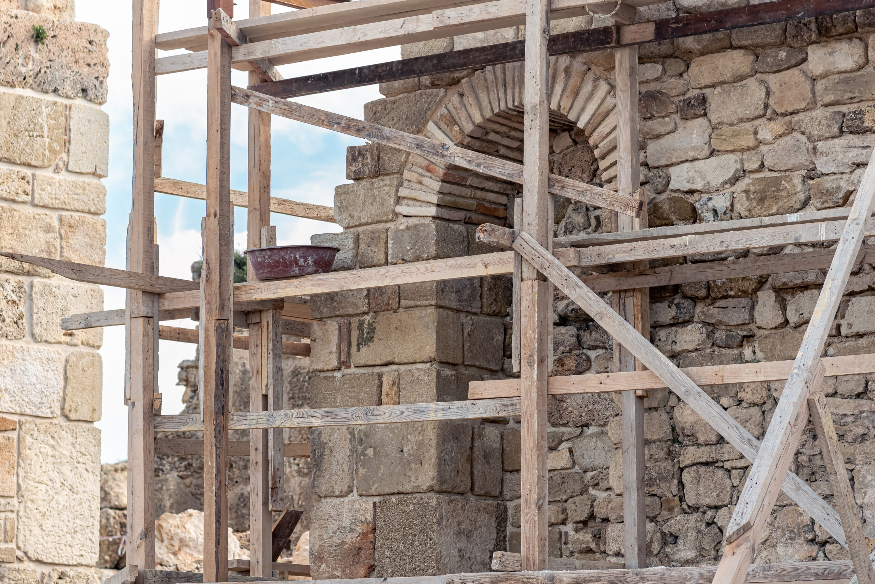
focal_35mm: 128
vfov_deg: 10.7
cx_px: 438
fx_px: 3111
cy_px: 292
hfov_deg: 16.0
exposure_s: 1/320
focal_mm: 85
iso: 200
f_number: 3.6
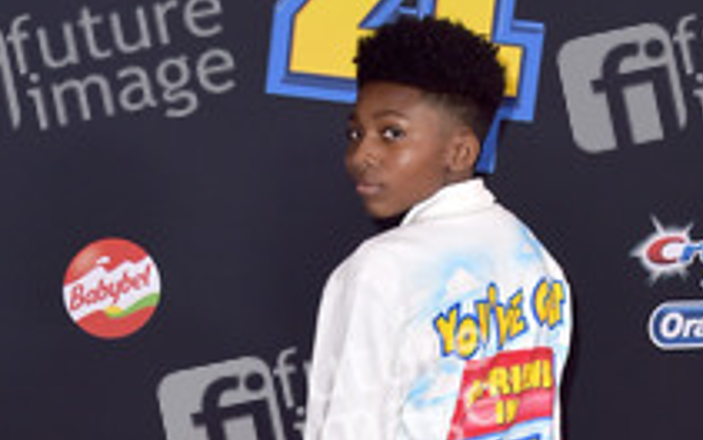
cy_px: 573
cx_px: 428
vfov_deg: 11.4
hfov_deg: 18.6
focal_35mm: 112
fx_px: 2146
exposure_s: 1/250
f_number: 7.1
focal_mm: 58
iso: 500
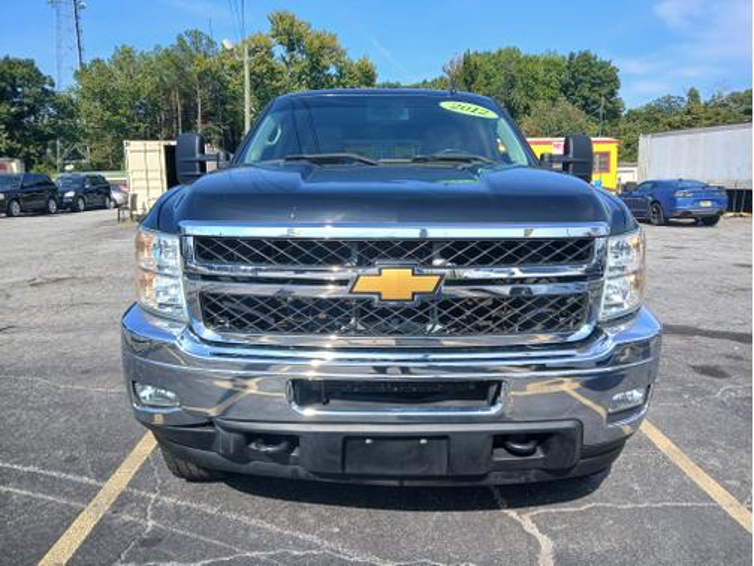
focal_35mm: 26
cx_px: 377
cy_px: 283
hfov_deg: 67.3
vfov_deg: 53.1
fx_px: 566
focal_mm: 3.98
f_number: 1.8
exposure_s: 1/381
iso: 20
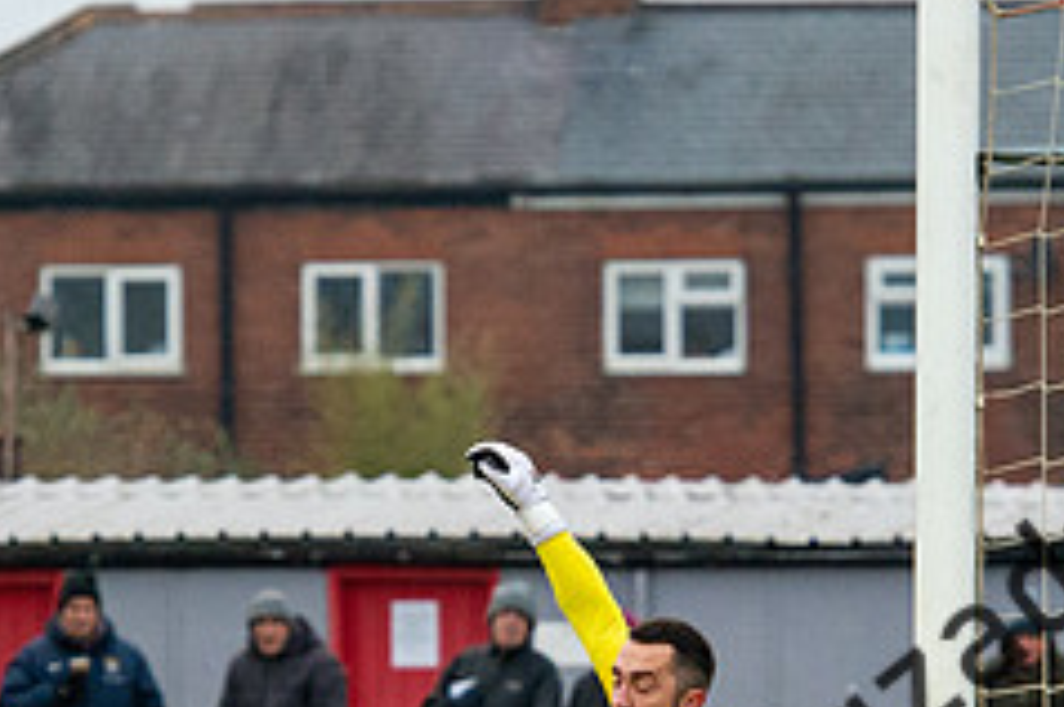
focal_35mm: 569
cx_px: 498
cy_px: 684
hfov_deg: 3.6
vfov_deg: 2.4
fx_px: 16794
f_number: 4
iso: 4000
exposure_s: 1/1000
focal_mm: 165
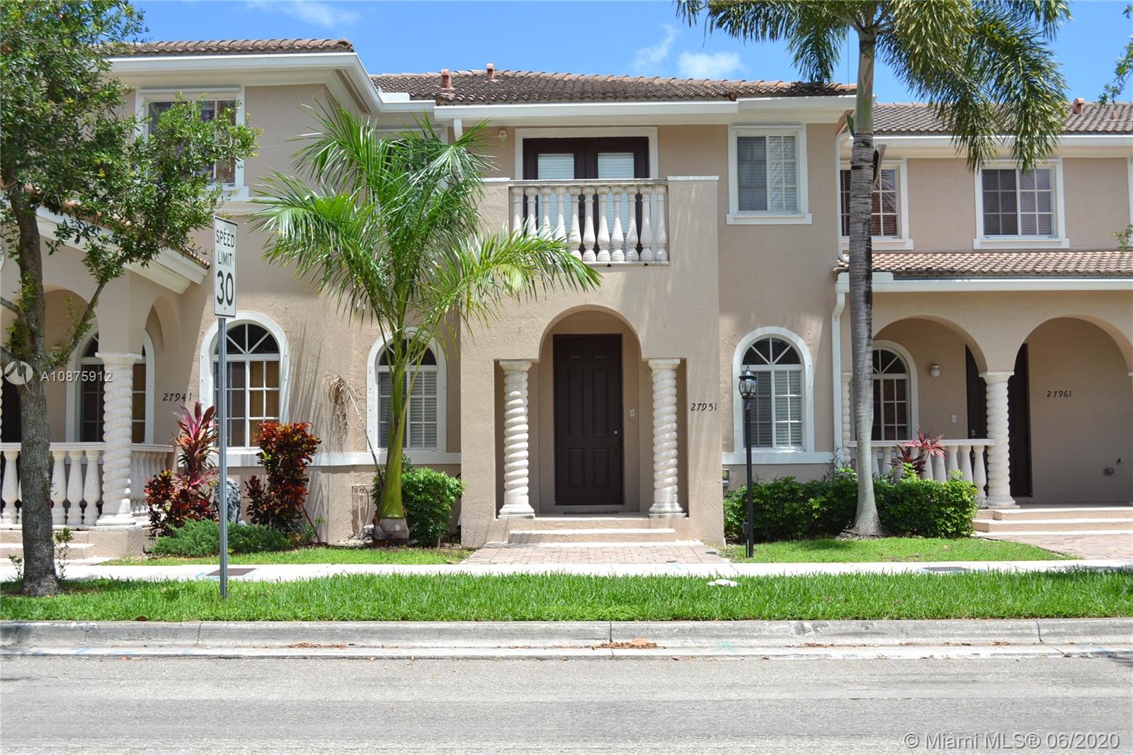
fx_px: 1133
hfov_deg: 53.1
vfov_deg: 36.9
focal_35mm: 36
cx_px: 566
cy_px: 378
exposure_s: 1/250
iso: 100
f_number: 8
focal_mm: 24
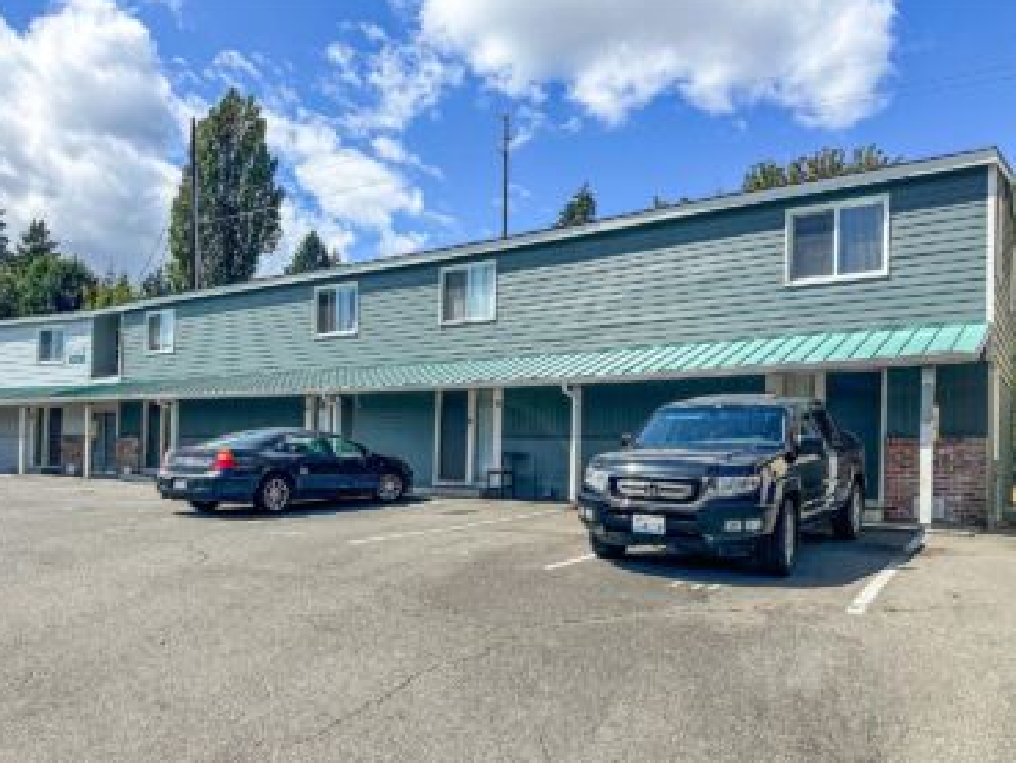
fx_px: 763
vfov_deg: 53.1
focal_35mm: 26
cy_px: 402
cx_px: 490
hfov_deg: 67.3
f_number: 1.8
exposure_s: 1/5000
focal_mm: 6.86
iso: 80
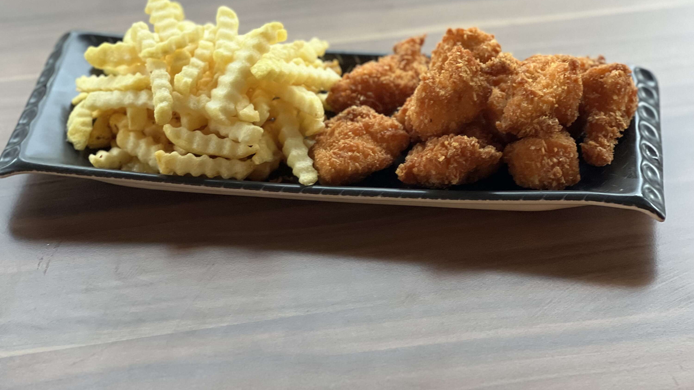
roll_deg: +1.6
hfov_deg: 25.3
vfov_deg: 14.4
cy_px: 132
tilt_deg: -38.5
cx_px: 347
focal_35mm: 84
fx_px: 1546
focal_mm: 9
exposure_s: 1/25
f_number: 2.8
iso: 400
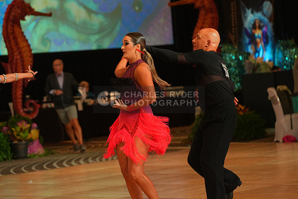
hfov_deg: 13.2
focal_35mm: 156
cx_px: 149
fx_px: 1292
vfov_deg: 8.8
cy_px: 100
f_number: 4
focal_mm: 156
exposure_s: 1/400
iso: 2500
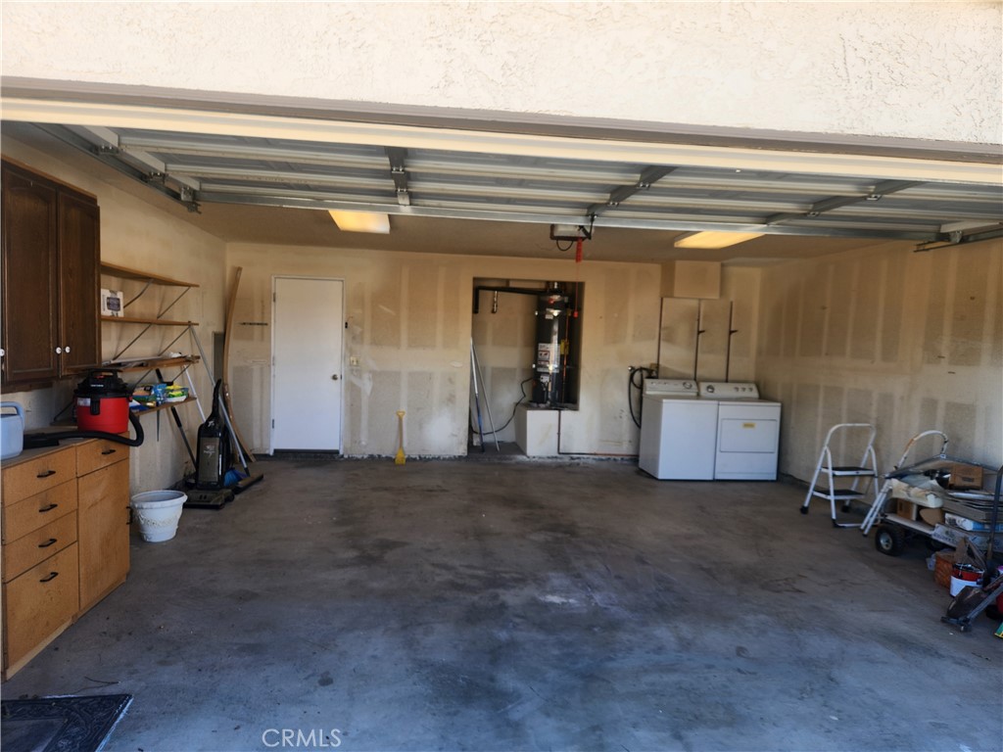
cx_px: 502
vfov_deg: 58.9
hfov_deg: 73.9
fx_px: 666
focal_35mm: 23
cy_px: 376
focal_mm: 5.4
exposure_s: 1/180
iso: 20
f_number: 1.8
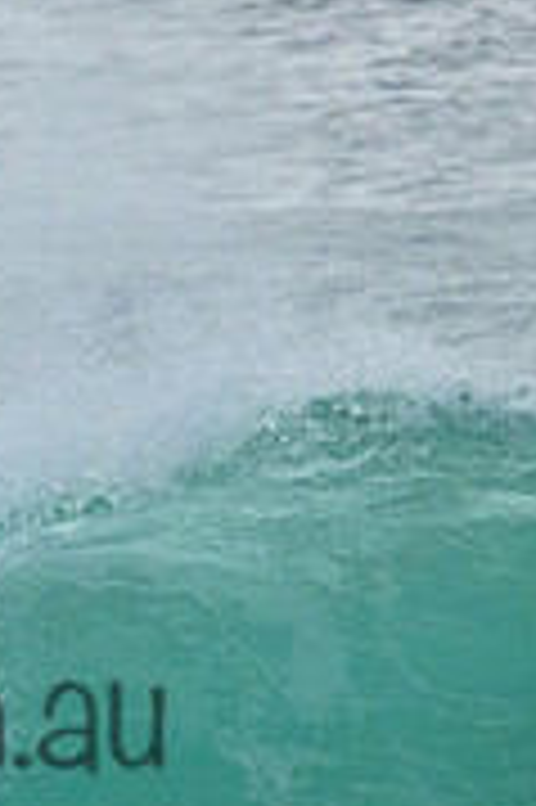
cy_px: 664
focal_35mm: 1524
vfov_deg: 1.4
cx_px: -311
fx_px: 34099
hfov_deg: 0.9
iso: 4500
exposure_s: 1/2000
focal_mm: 470
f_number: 10
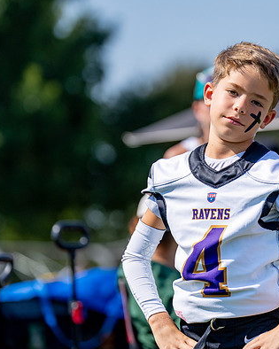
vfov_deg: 7.6
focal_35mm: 255
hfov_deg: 6.1
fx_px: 2633
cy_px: 139
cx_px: 232
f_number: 2.8
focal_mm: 141
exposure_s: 1/5000
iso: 200
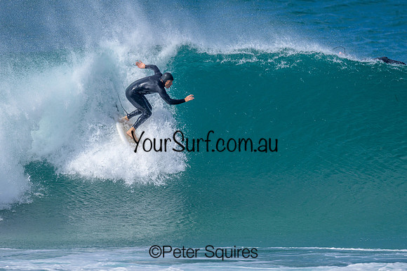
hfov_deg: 2.0
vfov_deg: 1.3
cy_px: 128
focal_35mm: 1028
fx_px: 11621
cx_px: 204
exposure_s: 1/2000
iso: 250
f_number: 6.3
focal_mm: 800
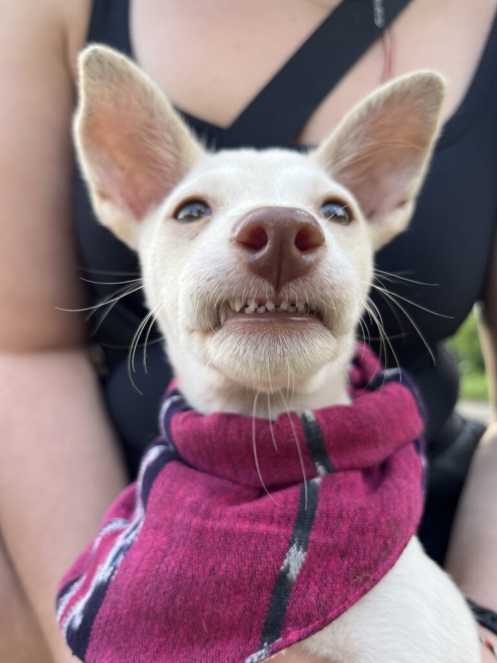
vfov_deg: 67.3
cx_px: 248
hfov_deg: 53.1
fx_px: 498
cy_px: 332
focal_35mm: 26
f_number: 1.6
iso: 40
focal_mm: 5.1
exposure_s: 1/202
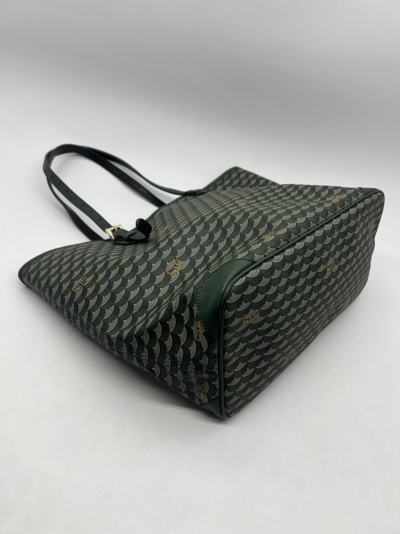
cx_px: 200
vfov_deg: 67.3
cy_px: 267
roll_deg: -12.8
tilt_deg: -38.2
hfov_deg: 53.1
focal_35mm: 26
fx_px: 401
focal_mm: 5.7
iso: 40
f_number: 1.5
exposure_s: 1/226
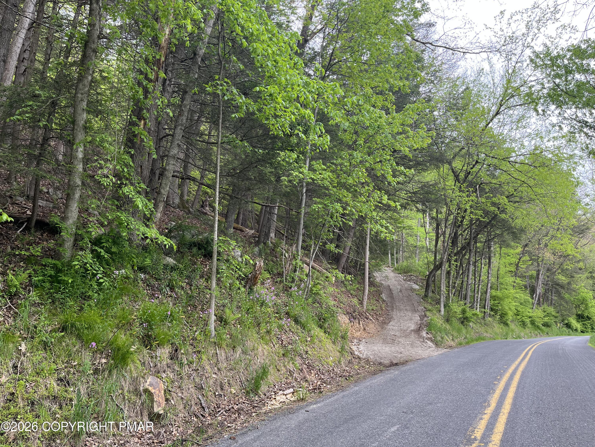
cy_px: 224
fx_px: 447
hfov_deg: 67.3
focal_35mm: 26
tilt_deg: +12.8
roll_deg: +0.7
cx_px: 298
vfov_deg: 53.1
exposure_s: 1/166
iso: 64
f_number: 1.6
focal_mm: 5.1
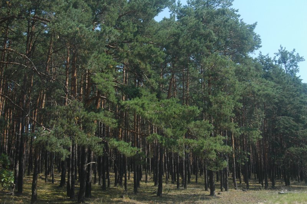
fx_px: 358
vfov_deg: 31.8
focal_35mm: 42
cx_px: 154
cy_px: 102
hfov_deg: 46.4
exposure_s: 1/125
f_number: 9
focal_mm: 28
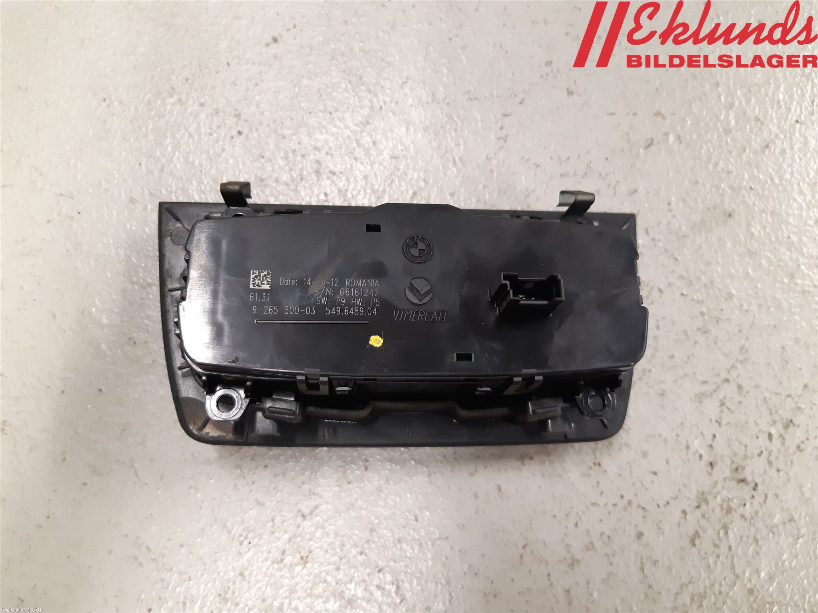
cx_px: 409
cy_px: 306
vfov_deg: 53.1
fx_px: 614
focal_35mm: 26
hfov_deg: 67.3
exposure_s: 1/50
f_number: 1.7
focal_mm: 3.93
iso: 250
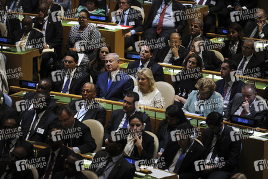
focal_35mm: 200
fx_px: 1489
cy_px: 90
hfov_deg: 10.3
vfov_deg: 6.9
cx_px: 134
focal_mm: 200
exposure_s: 1/400
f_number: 2.8
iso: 1600
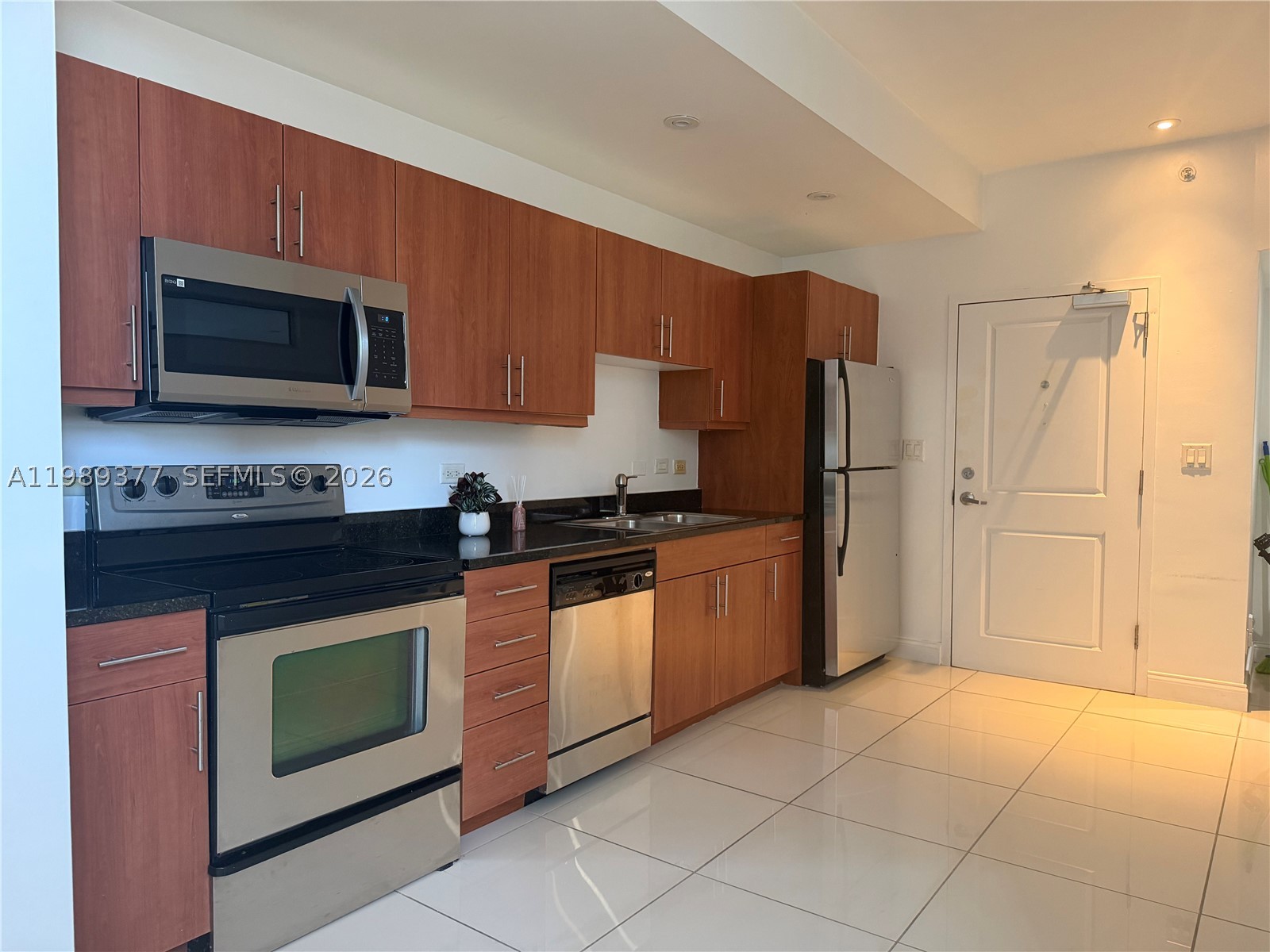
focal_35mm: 24
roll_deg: -0.3
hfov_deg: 71.6
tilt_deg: -3.7
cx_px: 635
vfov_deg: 56.8
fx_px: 881
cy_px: 476
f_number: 1.78
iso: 320
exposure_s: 1/60
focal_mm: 6.76
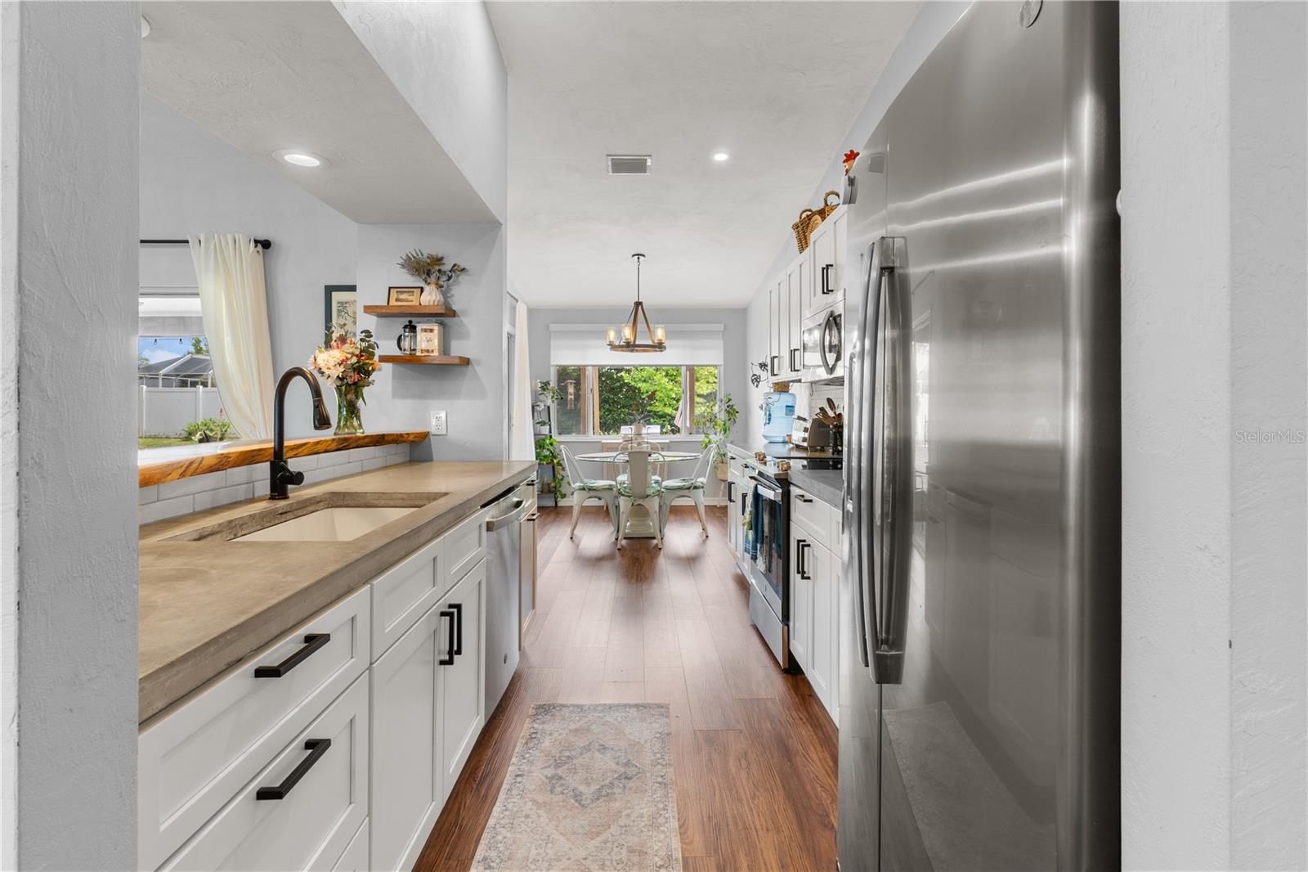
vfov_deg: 72.0
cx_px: 654
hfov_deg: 95.0
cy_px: 436
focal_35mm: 16
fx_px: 599
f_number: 8
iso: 100
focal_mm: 11
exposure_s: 1/1.67
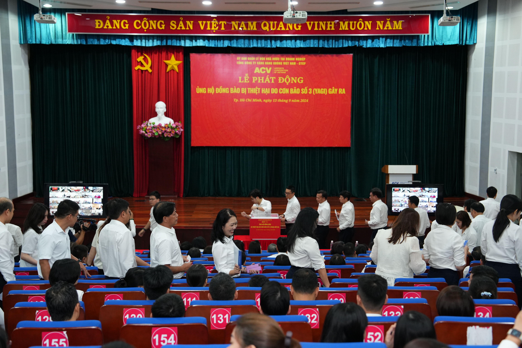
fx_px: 783
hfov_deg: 36.9
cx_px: 261
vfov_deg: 25.1
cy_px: 174
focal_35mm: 54
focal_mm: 54
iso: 2500
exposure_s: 1/160
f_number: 3.5
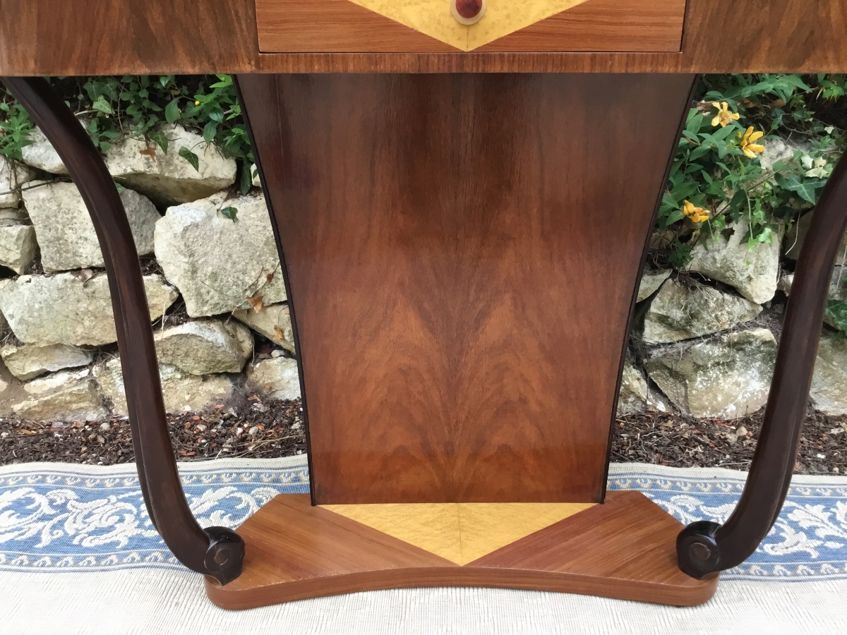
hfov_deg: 58.4
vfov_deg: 45.4
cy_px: 318
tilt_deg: -18.4
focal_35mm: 31
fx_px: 759
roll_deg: -0.5
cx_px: 424
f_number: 2.4
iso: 80
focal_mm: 3.3
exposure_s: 1/33
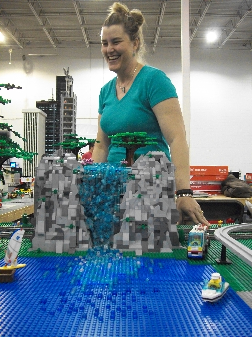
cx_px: 126
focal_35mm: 36
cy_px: 168
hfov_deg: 39.7
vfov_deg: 51.4
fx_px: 349
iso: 527
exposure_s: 1/60
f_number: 2.7
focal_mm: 6
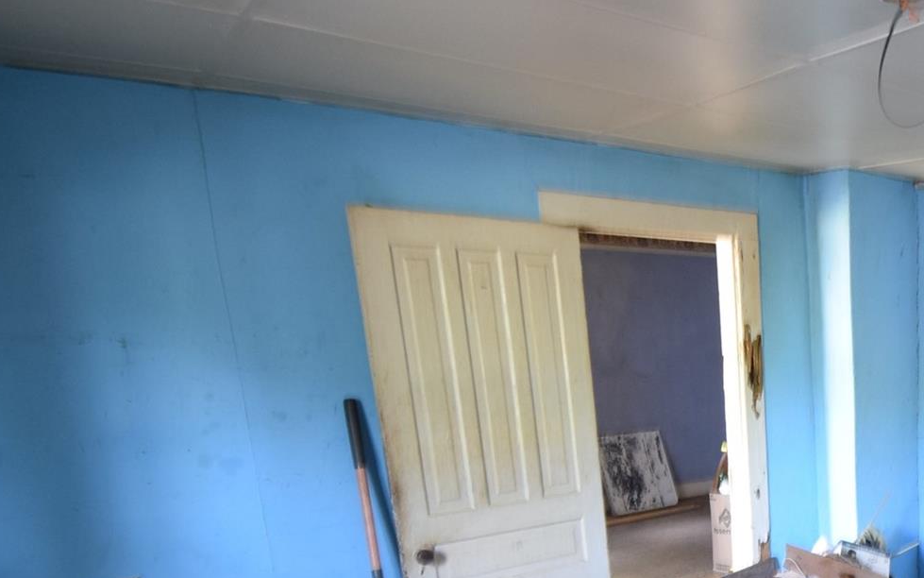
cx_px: 864
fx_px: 806
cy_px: 539
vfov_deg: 36.5
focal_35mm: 32
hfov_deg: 51.3
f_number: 5
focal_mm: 10
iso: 800
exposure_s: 1/5
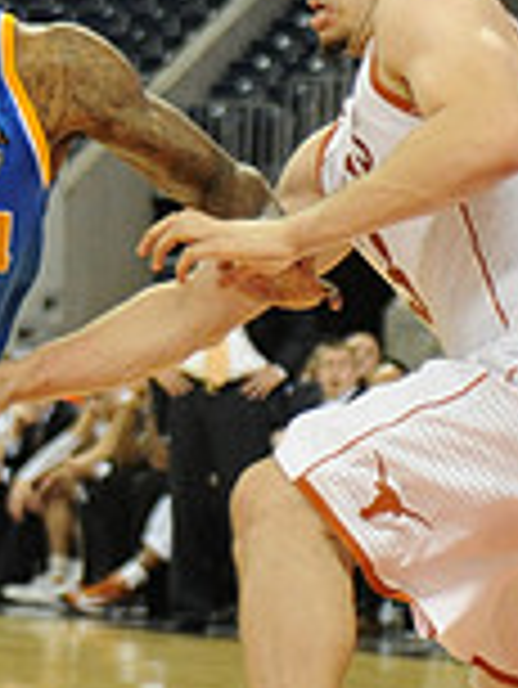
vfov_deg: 8.8
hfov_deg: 6.6
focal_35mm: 226
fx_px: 4503
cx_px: 131
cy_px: 295
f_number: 2.8
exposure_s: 1/1000
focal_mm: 62
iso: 2500
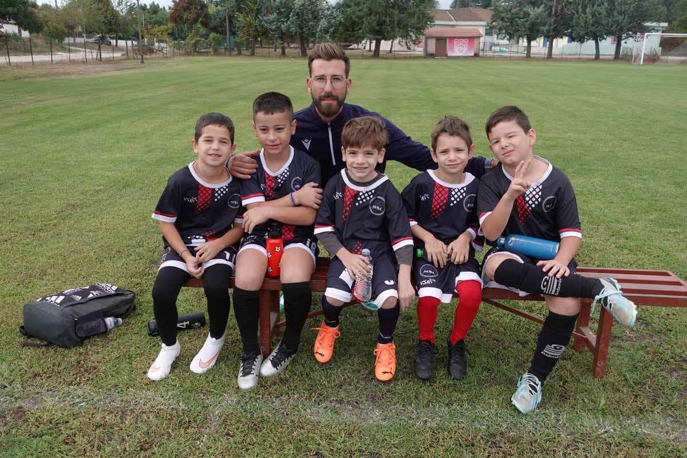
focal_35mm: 31
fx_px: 592
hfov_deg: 60.3
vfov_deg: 42.3
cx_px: 344
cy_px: 229
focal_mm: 12.04
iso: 125
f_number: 2.8
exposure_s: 1/500
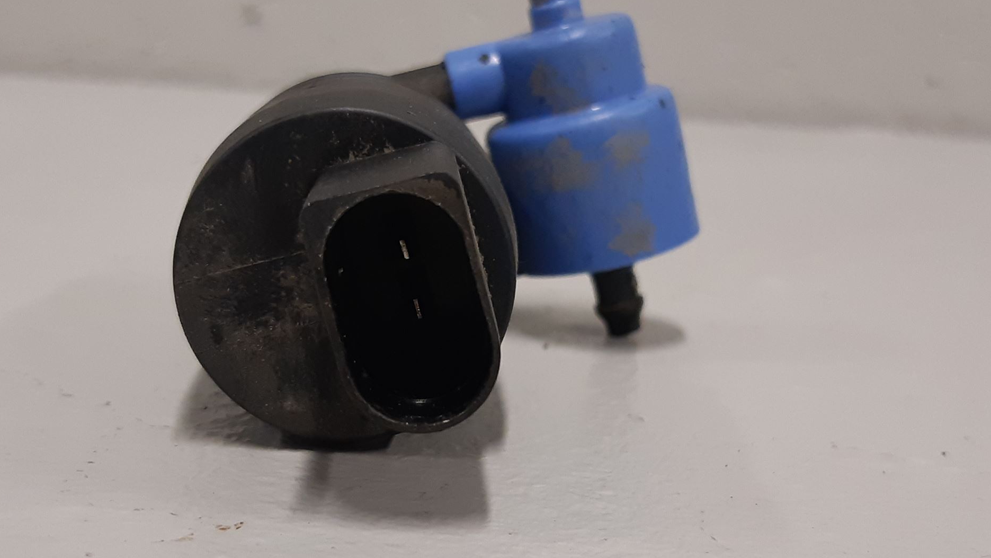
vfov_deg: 37.8
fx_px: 815
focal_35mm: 31
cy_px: 308
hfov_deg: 62.5
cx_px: 459
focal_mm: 3.93
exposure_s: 1/50
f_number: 1.7
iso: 160
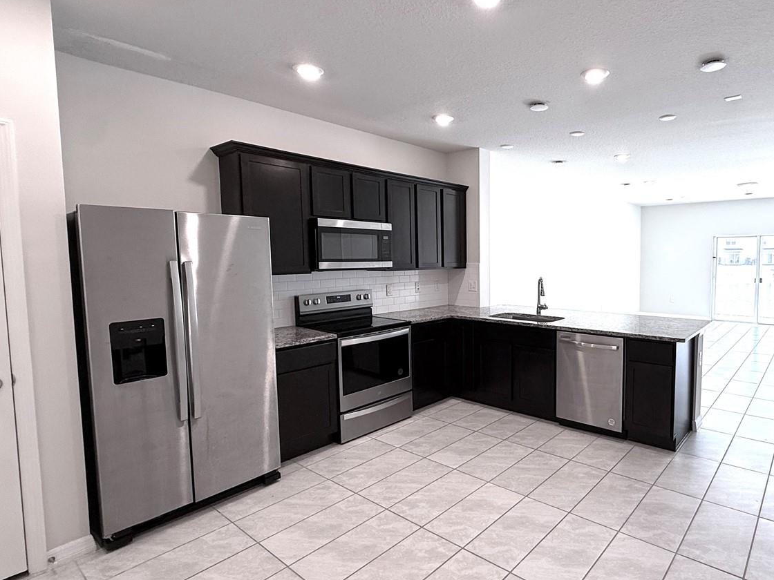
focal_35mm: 20
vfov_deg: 66.0
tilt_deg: -3.2
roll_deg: +0.6
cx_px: 508
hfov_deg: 79.4
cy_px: 289
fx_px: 447
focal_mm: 2.22
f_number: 2.2
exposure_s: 1/120
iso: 80
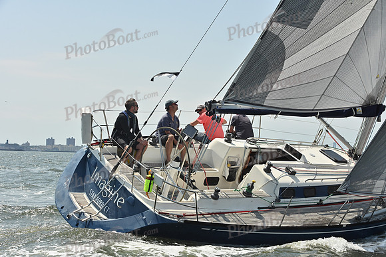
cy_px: 128
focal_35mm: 70
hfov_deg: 28.8
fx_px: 751
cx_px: 193
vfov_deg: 19.5
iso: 320
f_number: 9
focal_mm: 70
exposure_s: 1/1250
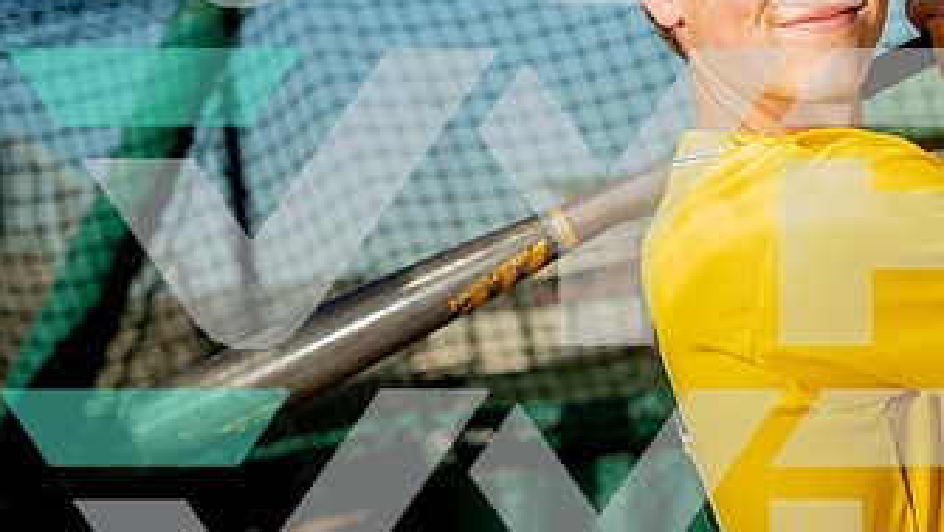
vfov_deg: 13.9
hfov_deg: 24.1
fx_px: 2179
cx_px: 724
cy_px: 198
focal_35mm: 87
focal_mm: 48
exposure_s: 1/250
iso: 100
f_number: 4.5
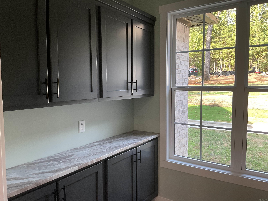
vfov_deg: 48.2
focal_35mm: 29
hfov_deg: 61.7
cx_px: 134
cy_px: 100
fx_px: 225
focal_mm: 3
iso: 64
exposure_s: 1/120
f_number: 1.8
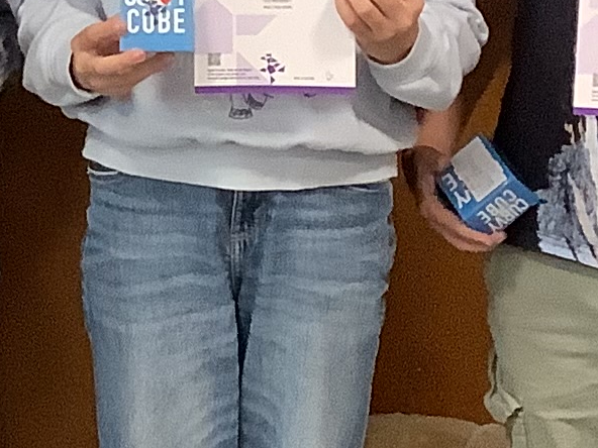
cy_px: -53
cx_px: -204
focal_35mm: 171
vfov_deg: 8.6
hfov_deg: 11.2
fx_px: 2954
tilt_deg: -9.0
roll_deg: -0.4
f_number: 2.4
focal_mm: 3.3
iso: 250
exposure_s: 1/60
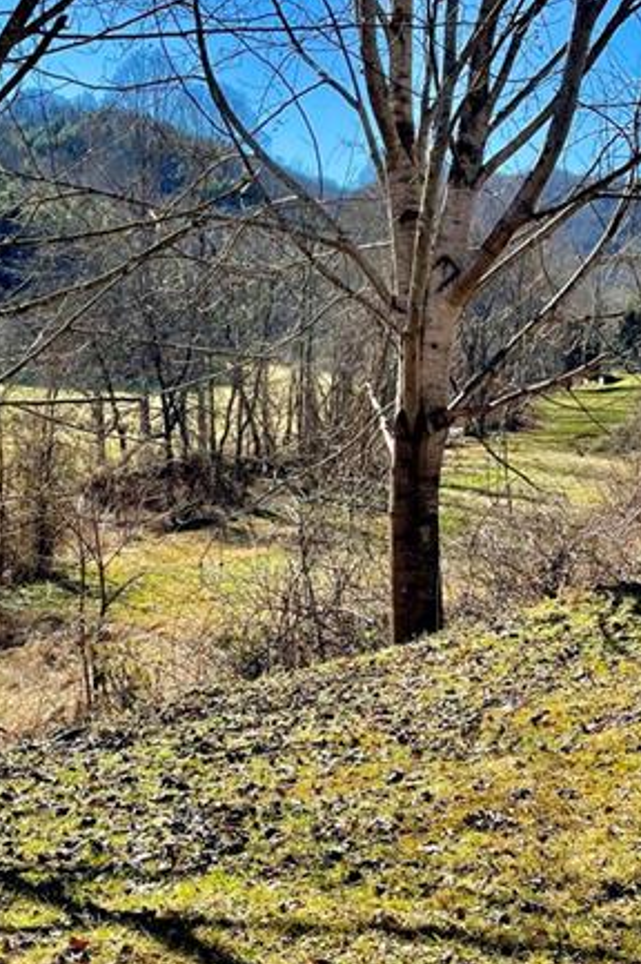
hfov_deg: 27.8
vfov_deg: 41.1
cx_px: 198
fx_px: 1284
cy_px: 503
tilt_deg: -3.3
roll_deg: -0.5
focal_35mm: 48
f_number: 1.6
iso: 32
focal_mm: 4.2
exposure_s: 1/1667
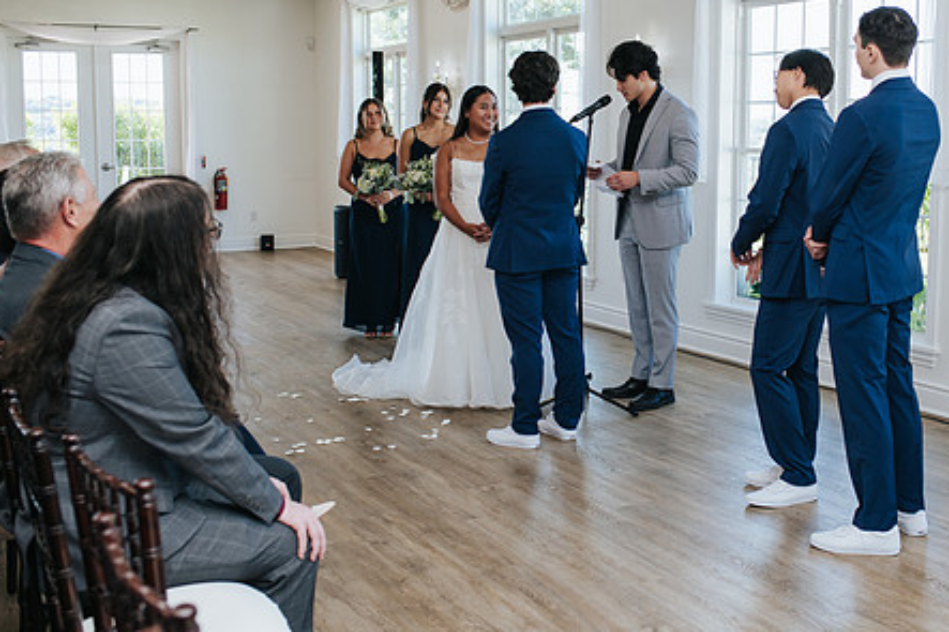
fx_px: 1238
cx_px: 608
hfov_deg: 41.5
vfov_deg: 28.5
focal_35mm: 47
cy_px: 240
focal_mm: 35
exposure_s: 1/200
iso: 250
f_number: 3.5
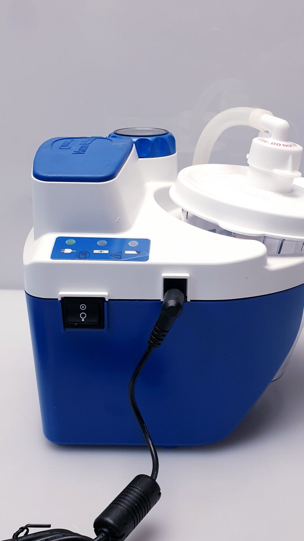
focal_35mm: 41
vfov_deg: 49.4
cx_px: 171
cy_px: 282
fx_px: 588
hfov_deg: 29.0
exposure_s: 1/100
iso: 100
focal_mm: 4.3
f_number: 2.4
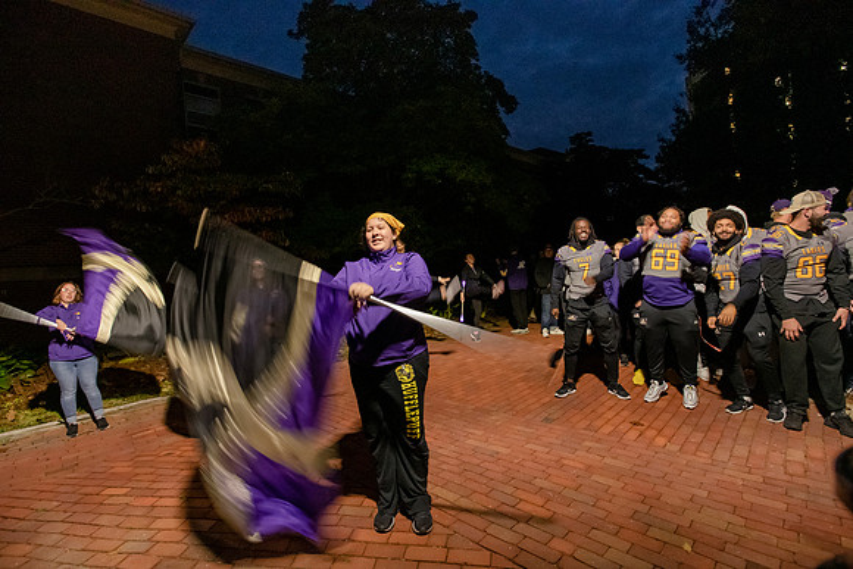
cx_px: 426
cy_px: 284
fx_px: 403
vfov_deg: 70.5
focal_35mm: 17
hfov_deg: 93.3
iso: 5000
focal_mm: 17
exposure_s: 1/40
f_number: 5
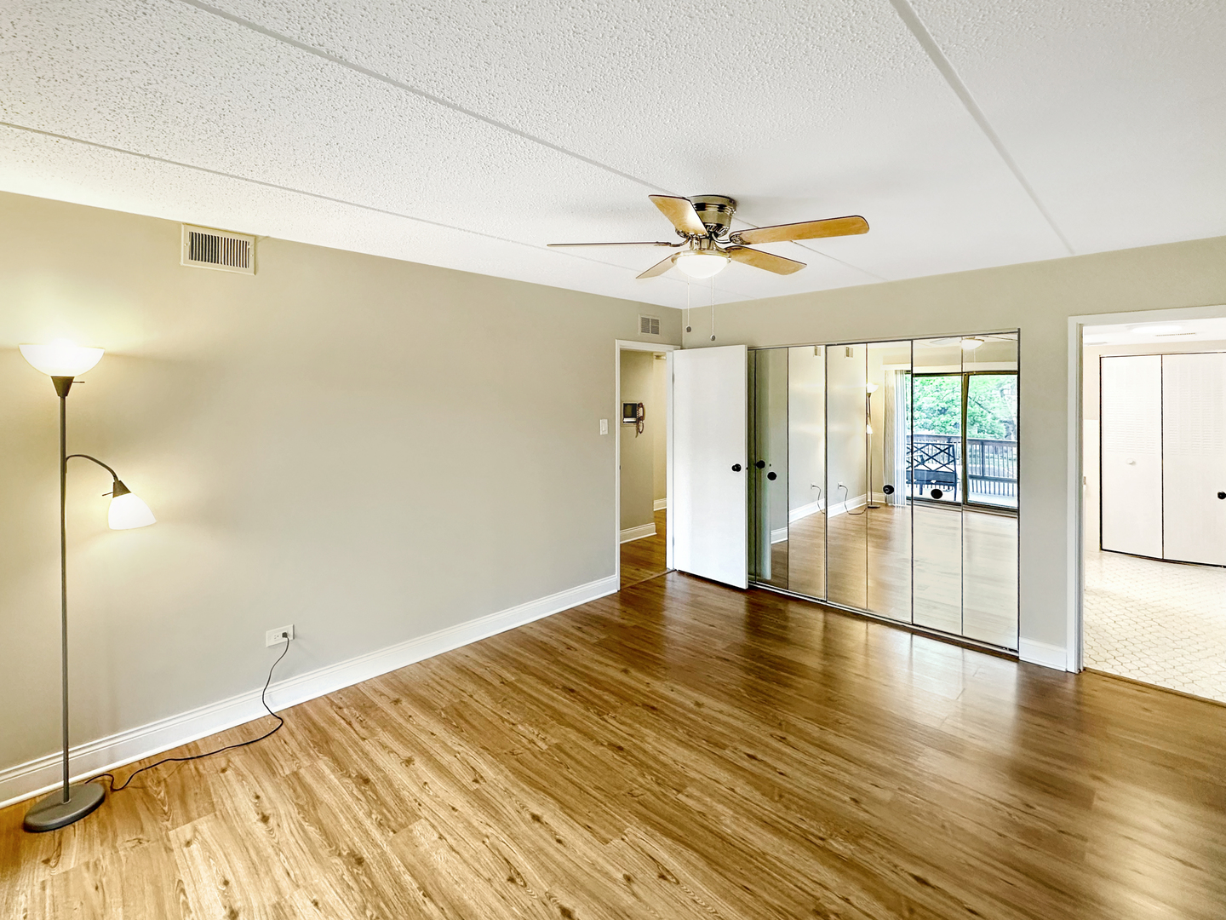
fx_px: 496
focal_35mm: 14
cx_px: 613
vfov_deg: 85.7
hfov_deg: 102.1
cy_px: 460
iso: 250
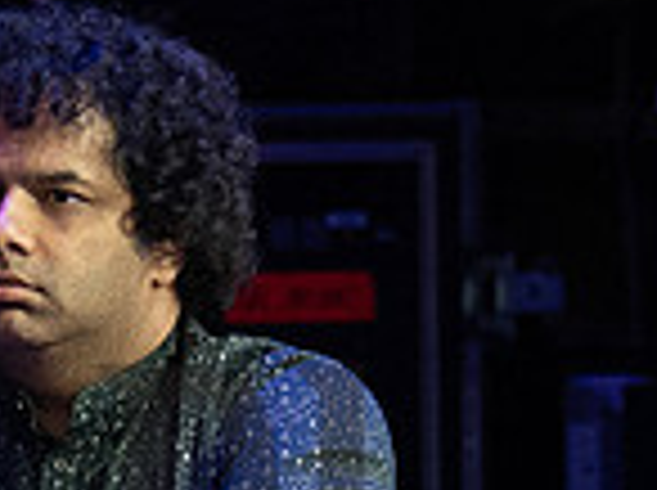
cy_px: 876
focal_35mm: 1664
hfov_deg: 1.2
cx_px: -65
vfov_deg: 0.9
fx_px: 31530
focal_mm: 200
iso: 3200
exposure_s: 1/200
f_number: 5.6
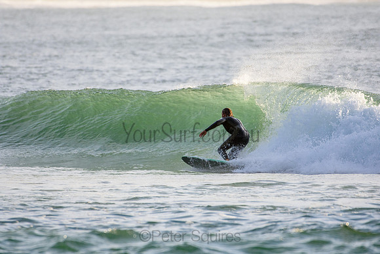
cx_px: 190
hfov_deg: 2.7
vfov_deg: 1.8
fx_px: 7918
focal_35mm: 750
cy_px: 127
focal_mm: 500
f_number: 5.6
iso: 560
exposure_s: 1/2000
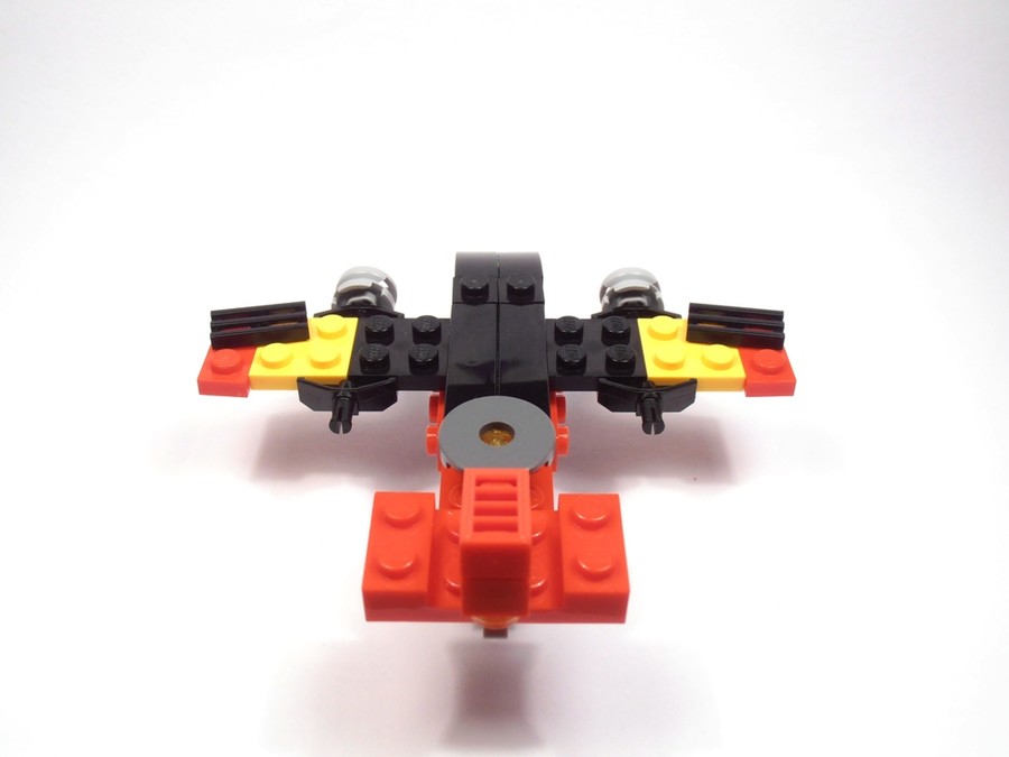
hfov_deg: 50.1
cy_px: 378
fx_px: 1078
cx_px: 504
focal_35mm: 37
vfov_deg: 38.7
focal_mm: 6.61
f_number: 3.9
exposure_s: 1/60
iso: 80
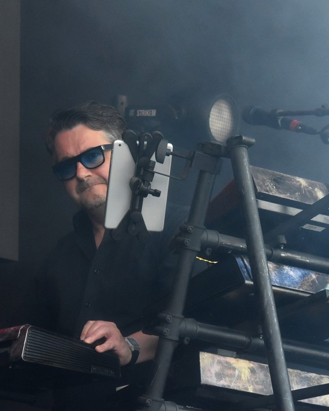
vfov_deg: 7.0
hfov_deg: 5.6
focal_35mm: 276
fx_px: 3359
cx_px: 95
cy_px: 206
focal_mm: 130
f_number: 9
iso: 2000
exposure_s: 1/320
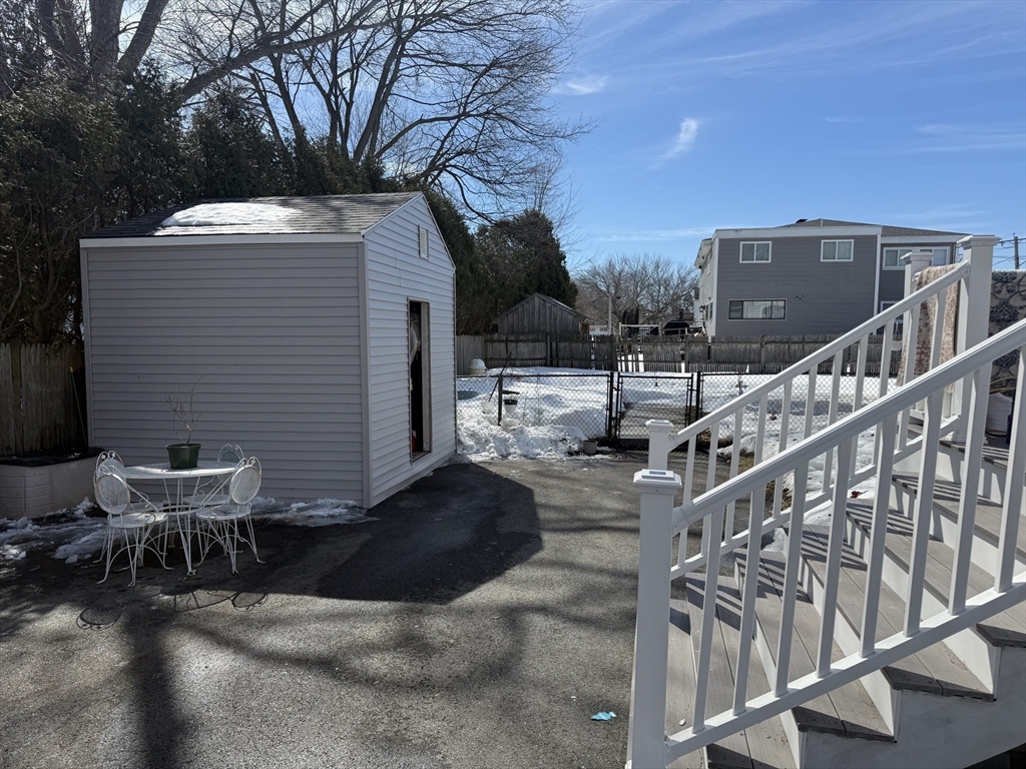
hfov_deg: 71.6
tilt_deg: -4.5
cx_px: 513
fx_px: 711
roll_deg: -0.6
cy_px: 384
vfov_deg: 56.8
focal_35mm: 24
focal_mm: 6.76
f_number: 1.78
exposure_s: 1/4405
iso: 80
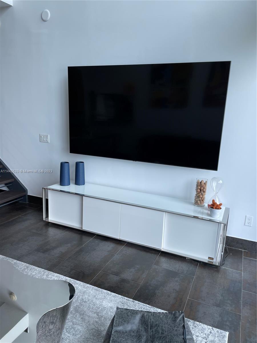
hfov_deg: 53.1
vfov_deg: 67.3
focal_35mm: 26
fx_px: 257
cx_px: 128
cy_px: 172
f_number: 1.6
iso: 32
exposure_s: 1/163
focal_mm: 4.2
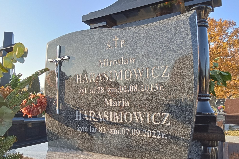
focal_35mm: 29
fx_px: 192
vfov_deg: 44.9
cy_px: 89
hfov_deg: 63.7
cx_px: 117
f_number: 2
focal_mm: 2.79
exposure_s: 1/355
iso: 100
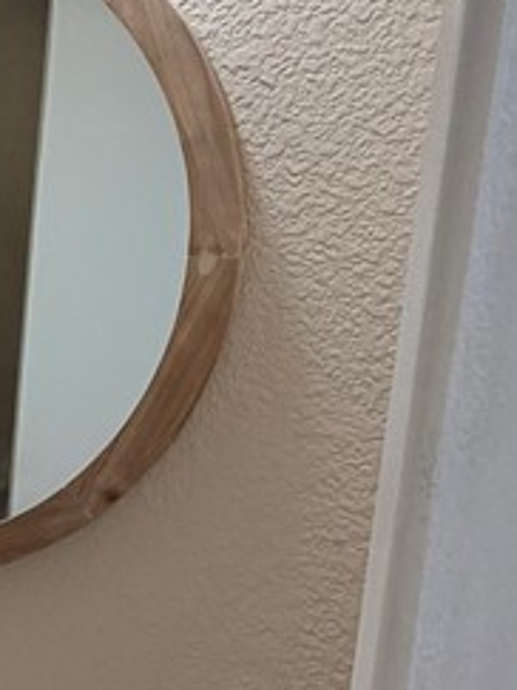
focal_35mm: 59
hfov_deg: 20.4
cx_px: -307
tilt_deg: -9.3
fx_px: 1176
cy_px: 434
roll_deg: -2.2
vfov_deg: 32.5
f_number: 2.2
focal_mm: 2.22
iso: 100
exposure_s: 1/120
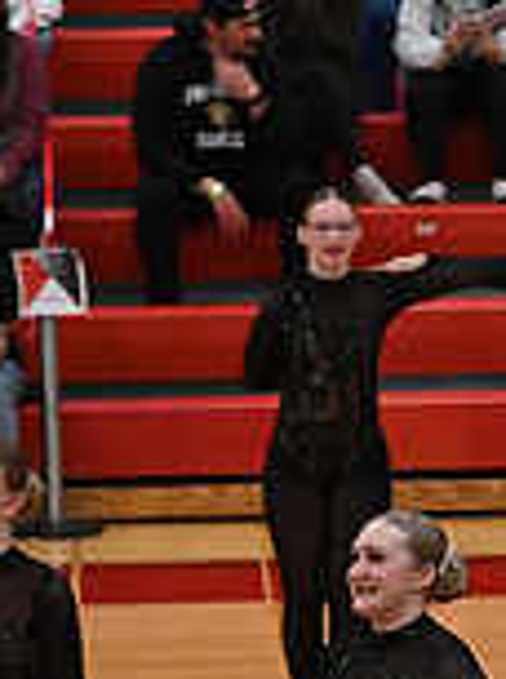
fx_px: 7516
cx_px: 1283
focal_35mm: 384
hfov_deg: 3.8
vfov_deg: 5.2
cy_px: 752
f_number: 4
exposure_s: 1/400
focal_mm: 70
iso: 3200
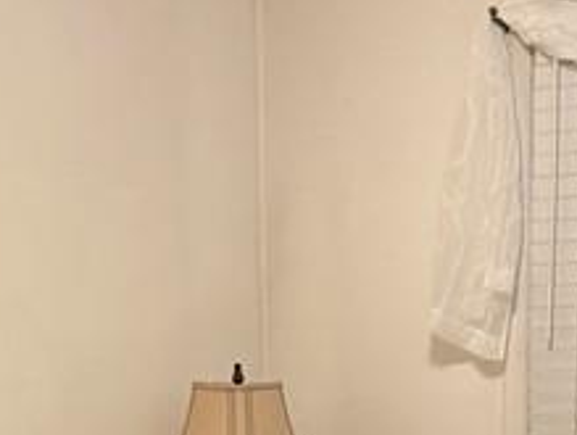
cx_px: 337
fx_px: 1870
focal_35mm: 112
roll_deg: +0.8
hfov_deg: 17.5
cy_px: 836
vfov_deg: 12.0
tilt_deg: -13.7
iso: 200
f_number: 1.78
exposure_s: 1/60
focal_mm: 6.76
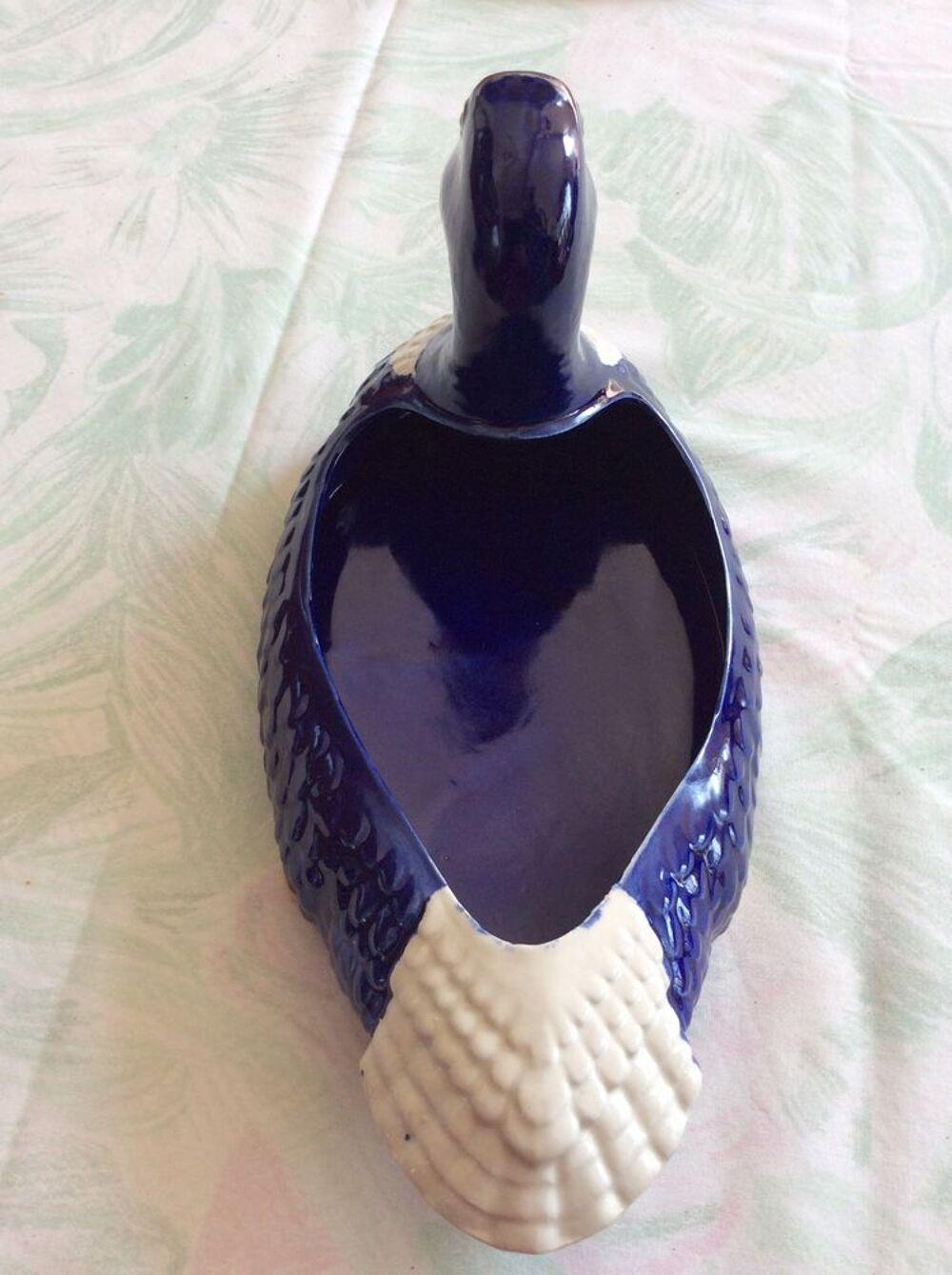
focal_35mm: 32
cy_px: 638
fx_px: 1177
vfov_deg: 56.9
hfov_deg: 44.1
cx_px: 476
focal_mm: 3.3
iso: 50
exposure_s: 1/100
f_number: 2.4
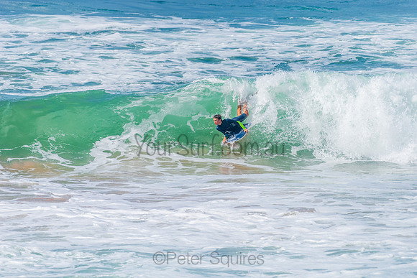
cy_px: 139
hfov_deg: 4.1
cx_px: 208
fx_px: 5793
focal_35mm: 500
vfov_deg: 2.8
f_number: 5.6
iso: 180
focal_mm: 500
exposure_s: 1/2000
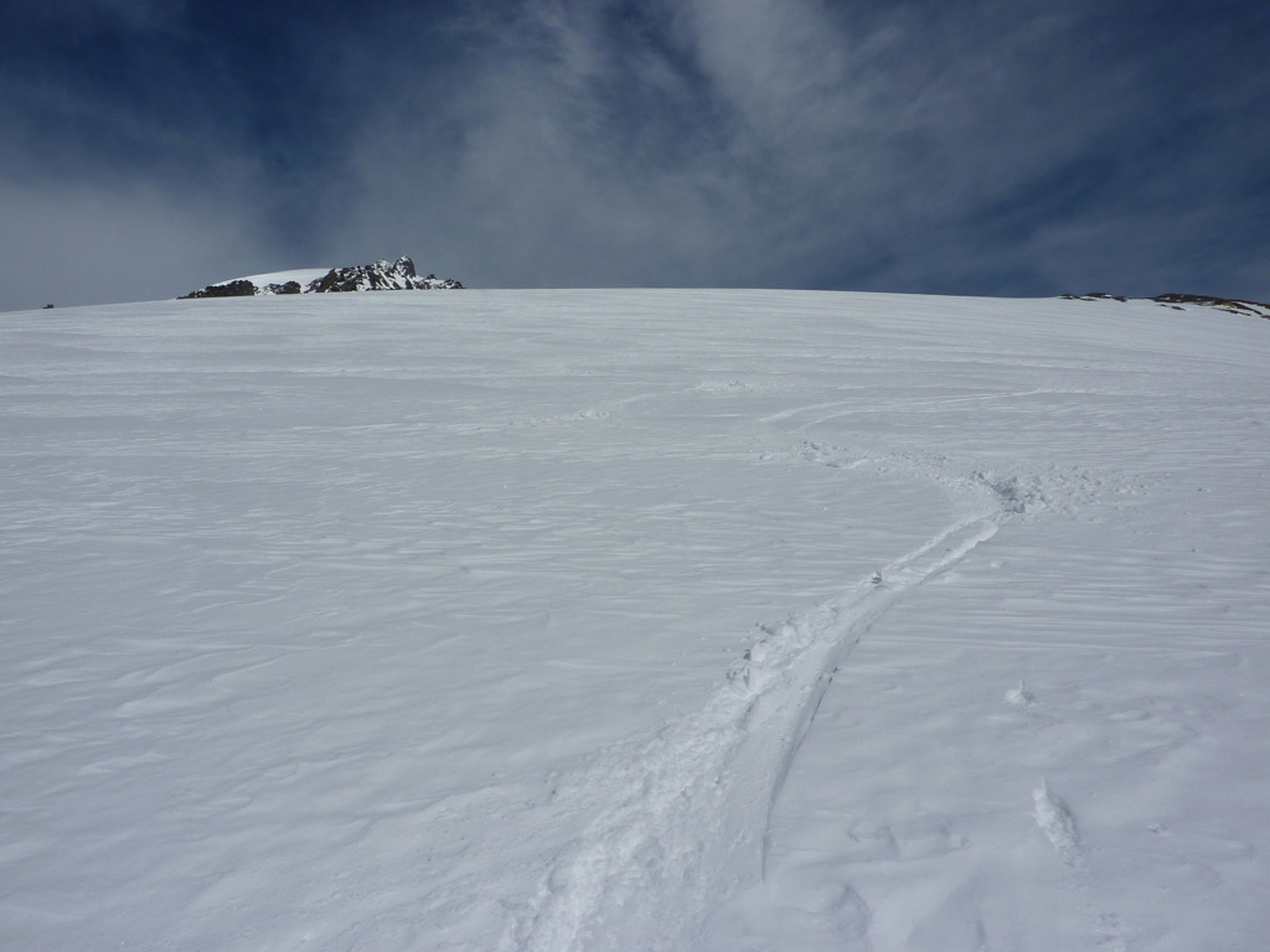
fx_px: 917
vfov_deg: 54.9
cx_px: 635
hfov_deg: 69.4
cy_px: 476
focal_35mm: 25
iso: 80
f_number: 6.3
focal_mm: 4.1
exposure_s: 1/2000
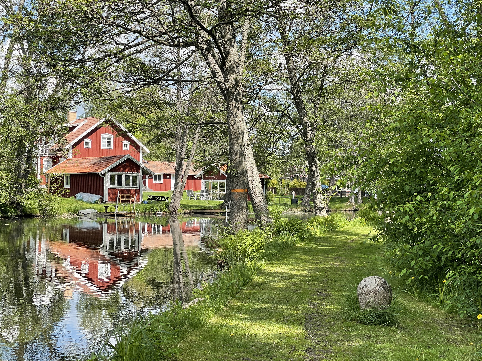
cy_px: 180
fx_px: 891
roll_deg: -0.9
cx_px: 241
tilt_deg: +0.9
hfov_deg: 30.3
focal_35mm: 64
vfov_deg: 22.9
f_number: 2.2
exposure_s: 1/372
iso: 20
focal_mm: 7.5
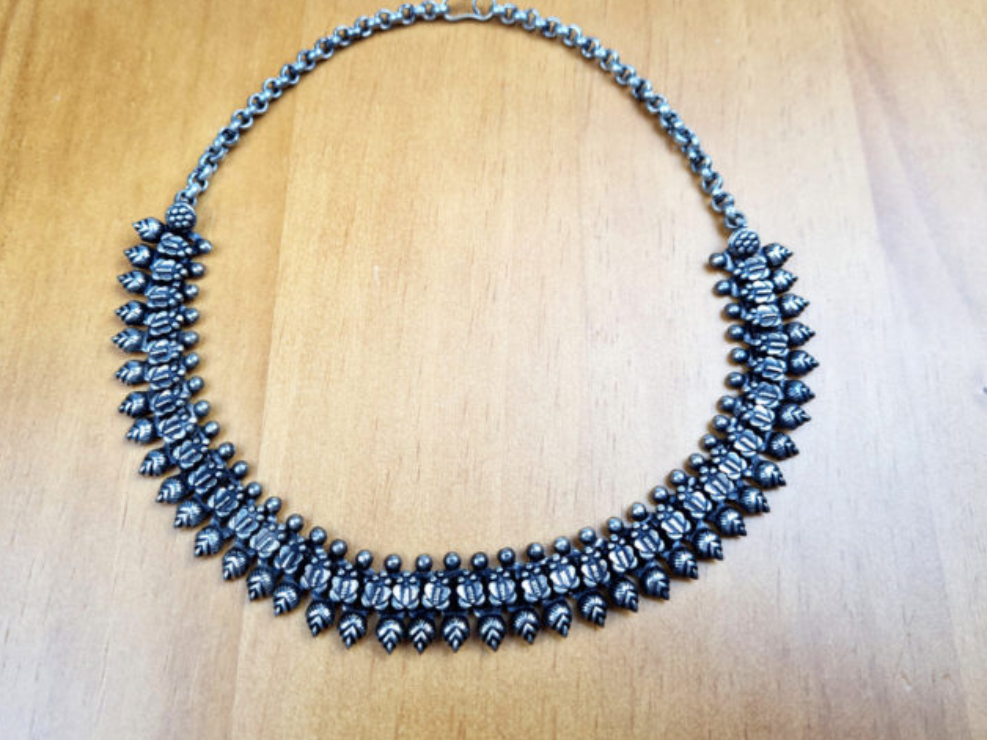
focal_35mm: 29
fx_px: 827
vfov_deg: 48.2
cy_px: 339
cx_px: 443
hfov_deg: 61.5
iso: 50
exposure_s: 1/172
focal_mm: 5.4
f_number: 1.8
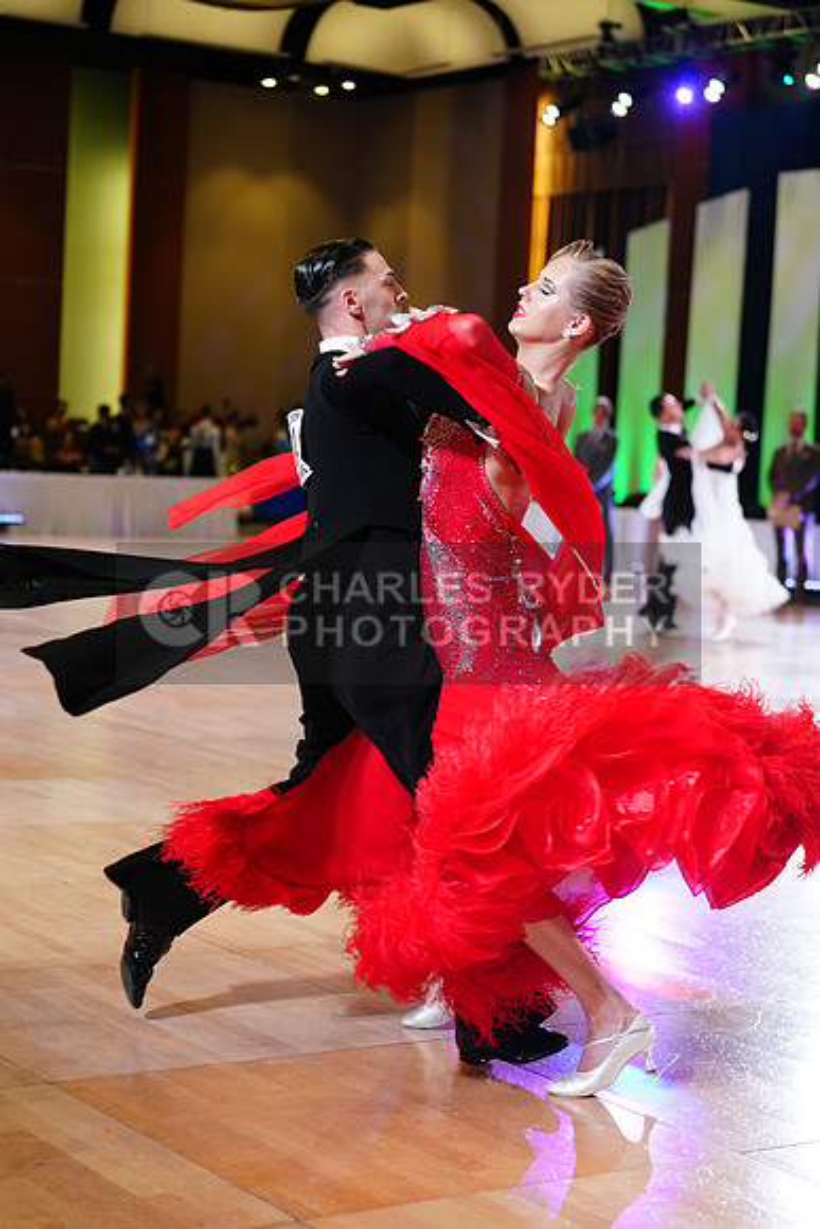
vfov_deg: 28.8
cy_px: 614
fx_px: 2390
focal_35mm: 70
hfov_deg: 19.5
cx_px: 410
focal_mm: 70
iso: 2000
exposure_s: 1/400
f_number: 2.8
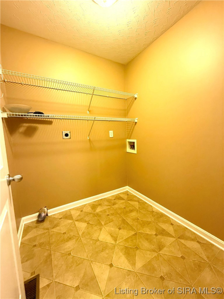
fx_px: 121
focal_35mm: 14
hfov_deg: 85.7
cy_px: 150
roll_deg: +2.9
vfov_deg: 102.1
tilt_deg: -6.1
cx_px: 112
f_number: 2.2
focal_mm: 2.22
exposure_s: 1/60
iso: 320
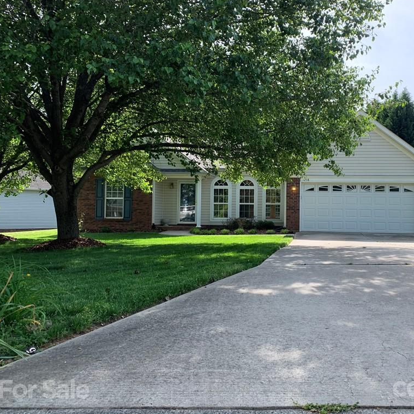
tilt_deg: +1.5
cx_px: 275
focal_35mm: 31
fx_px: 419
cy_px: 206
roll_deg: -1.6
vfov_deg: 52.5
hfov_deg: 51.6
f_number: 1.8
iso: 25
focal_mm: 4.25
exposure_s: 1/683
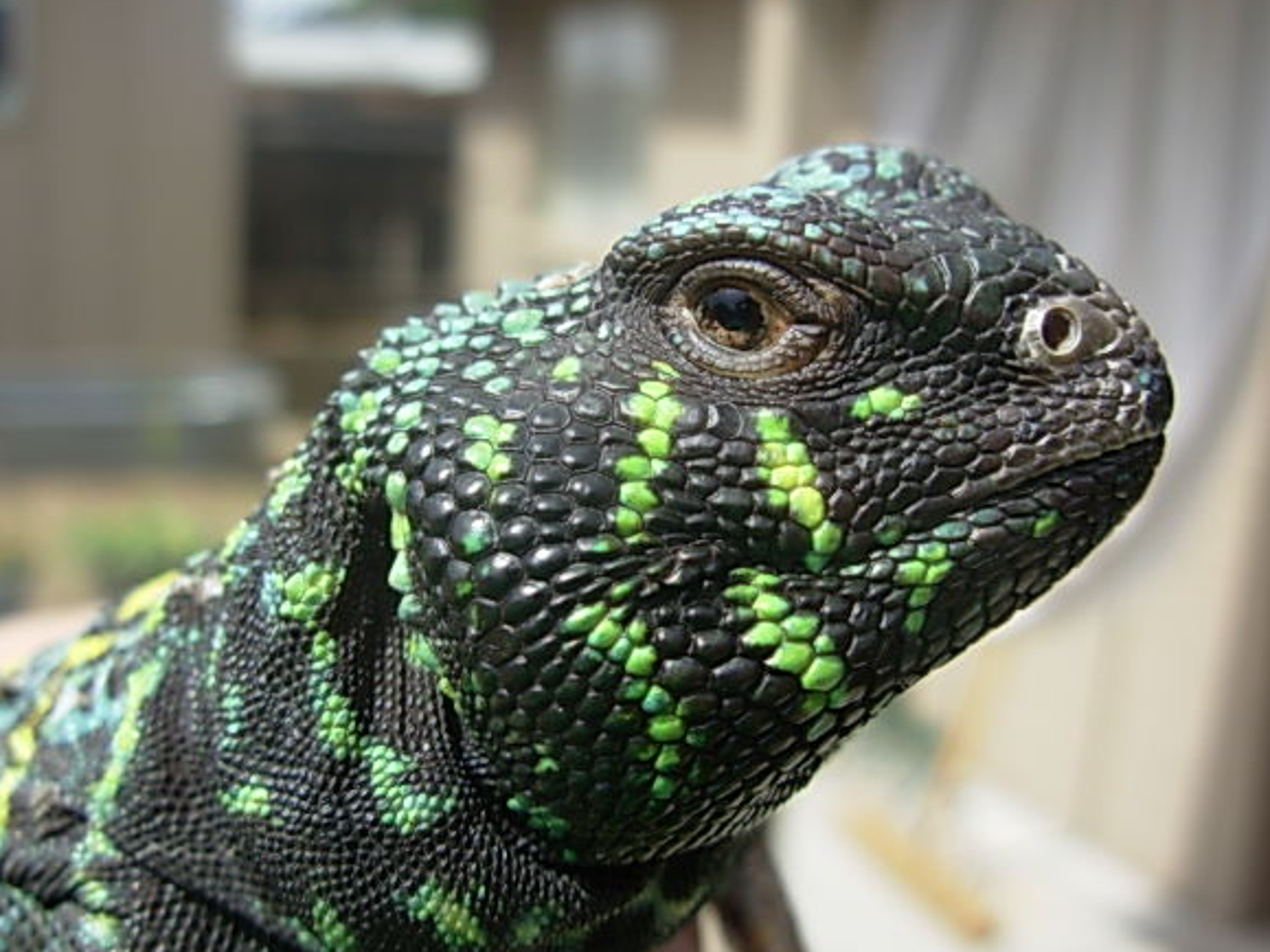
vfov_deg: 34.3
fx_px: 1541
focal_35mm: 42
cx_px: 647
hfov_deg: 44.8
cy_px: 498
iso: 50
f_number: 2.9
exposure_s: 1/790
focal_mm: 6.3
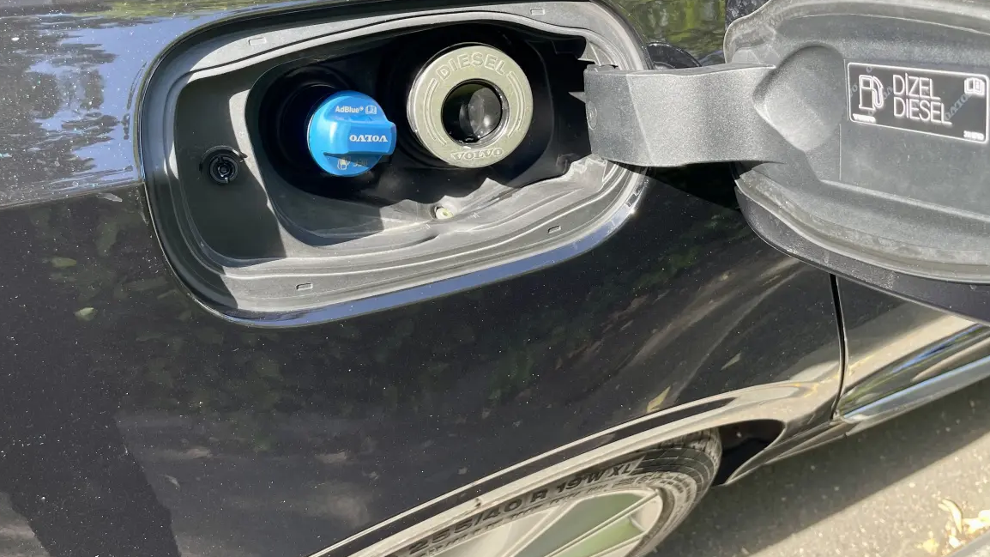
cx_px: 591
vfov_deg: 34.5
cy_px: 226
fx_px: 892
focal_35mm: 34
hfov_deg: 57.6
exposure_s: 1/247
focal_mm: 5.1
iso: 32
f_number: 1.6
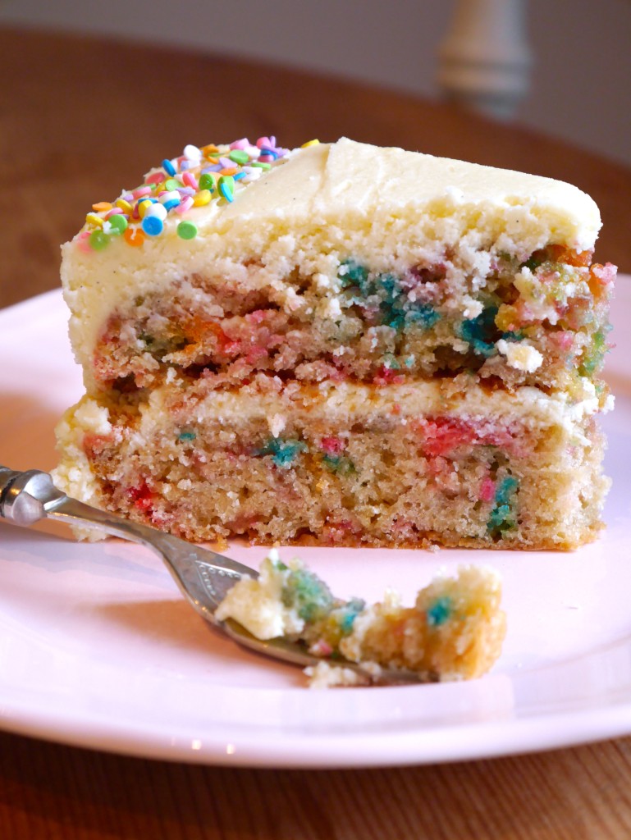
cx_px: 316
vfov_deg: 23.3
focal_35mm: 84
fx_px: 2040
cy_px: 420
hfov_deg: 17.6
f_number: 5.6
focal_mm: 42
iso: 500
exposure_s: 1/80
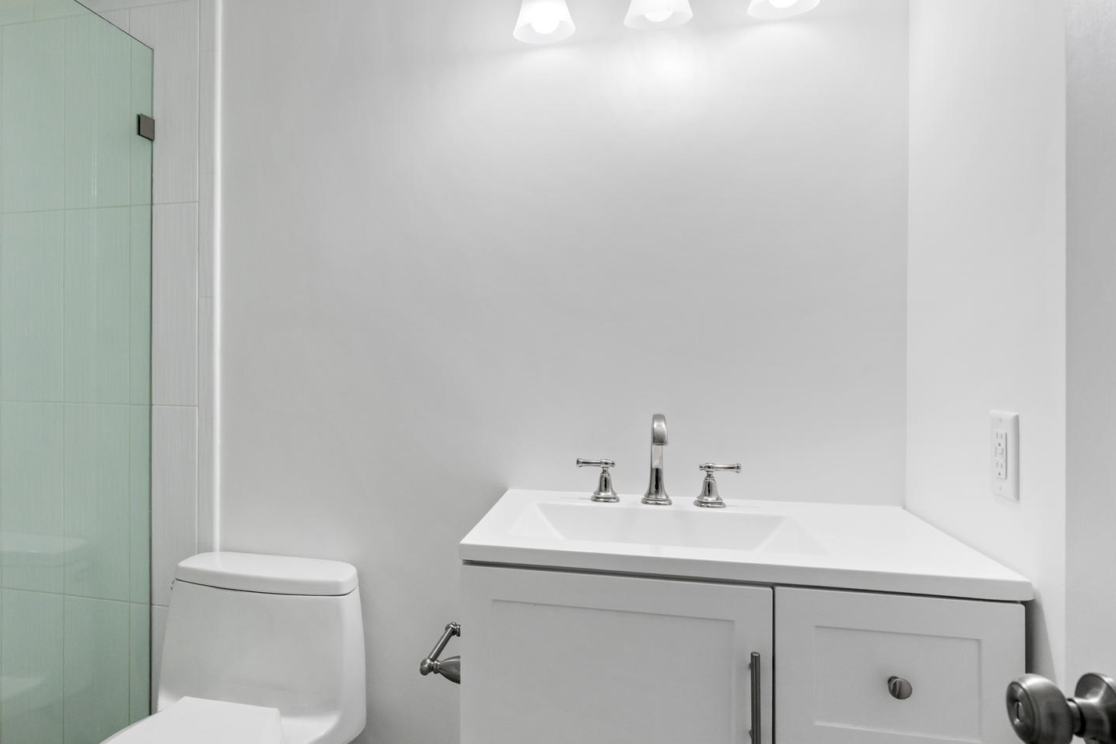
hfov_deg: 75.2
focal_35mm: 23
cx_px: 442
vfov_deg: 55.1
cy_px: 353
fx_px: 713
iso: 800
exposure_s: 1/60
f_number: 9
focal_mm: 16
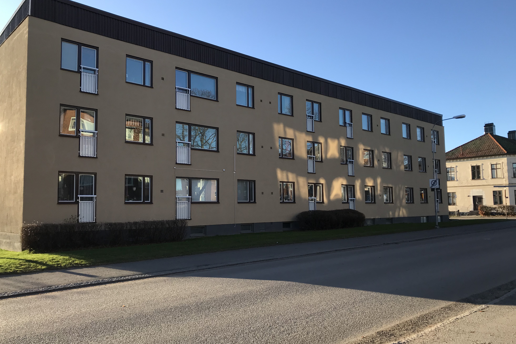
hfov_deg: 61.9
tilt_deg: +6.3
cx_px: 253
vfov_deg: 43.6
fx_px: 430
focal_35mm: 30
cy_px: 173
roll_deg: +2.9
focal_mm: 3.99
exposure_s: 1/684
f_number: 1.8
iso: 20
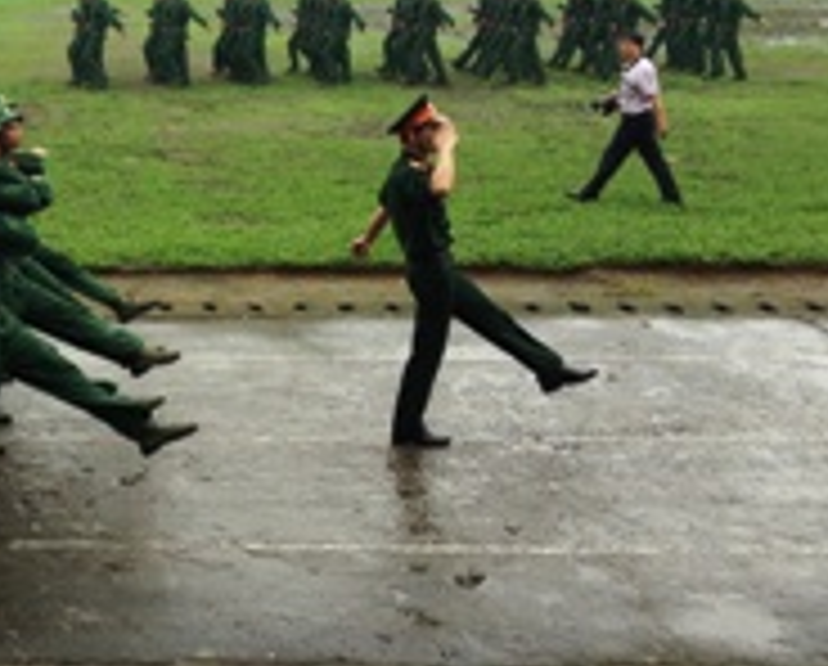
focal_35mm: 83
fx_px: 2038
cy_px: 202
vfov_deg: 18.5
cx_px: -144
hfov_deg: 21.5
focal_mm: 4.28
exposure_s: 1/268
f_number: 2.4
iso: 50
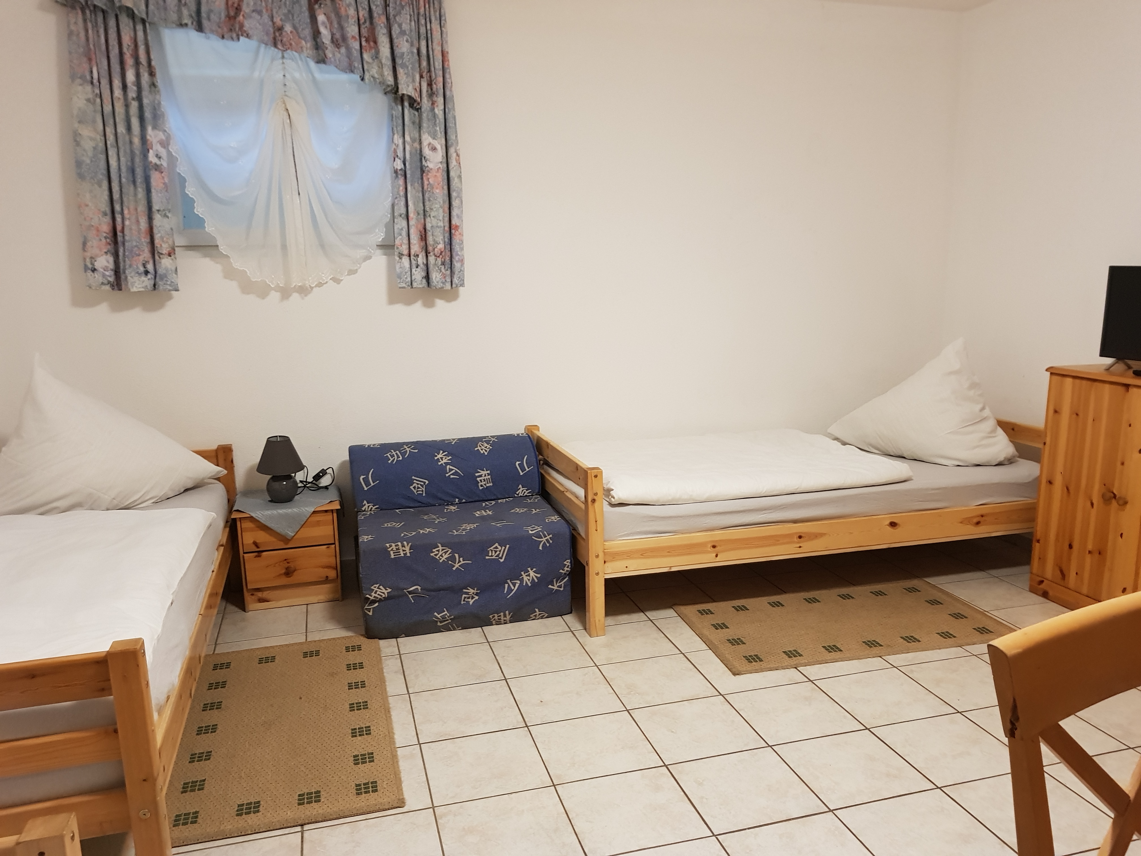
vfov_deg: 53.1
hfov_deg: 67.3
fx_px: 857
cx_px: 570
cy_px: 428
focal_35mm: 26
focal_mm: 4.2
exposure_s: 1/13
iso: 200
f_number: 1.7
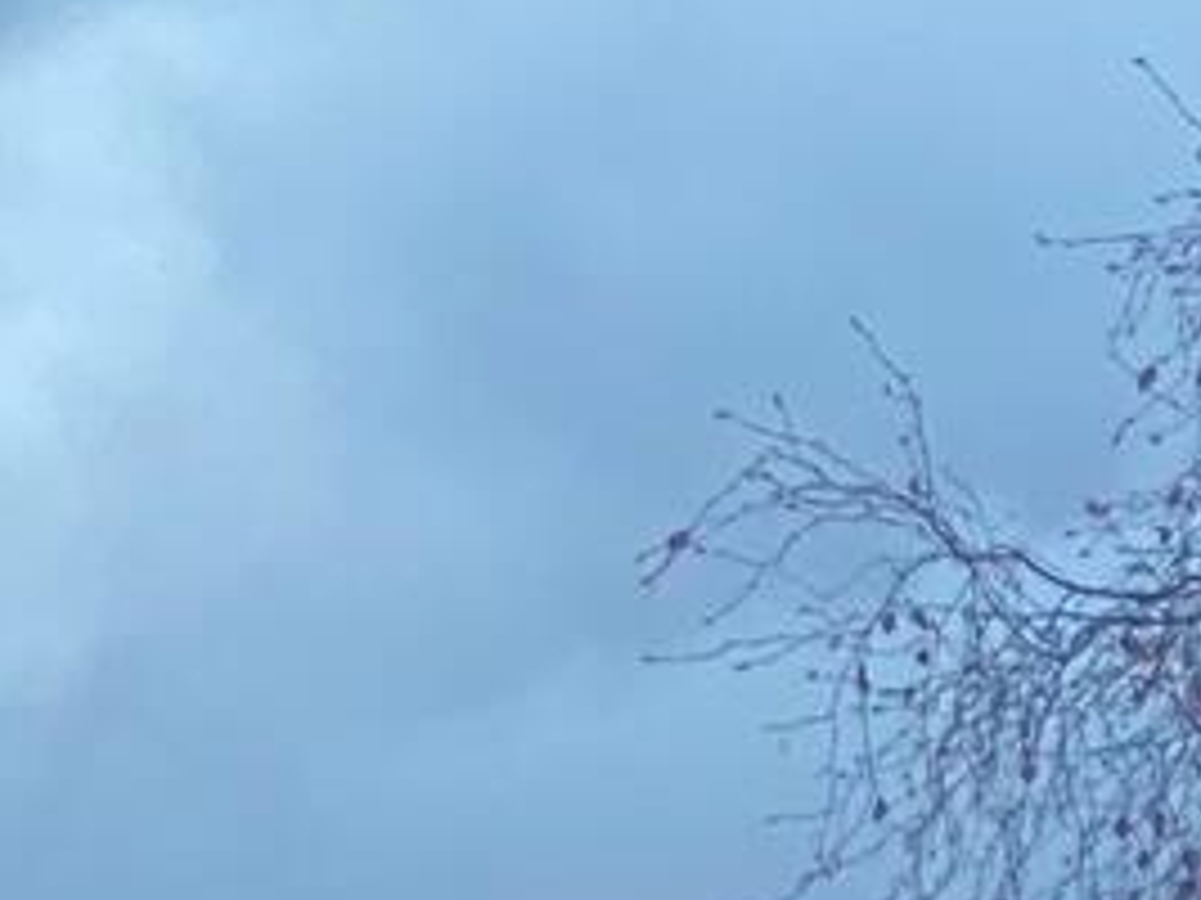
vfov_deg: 3.7
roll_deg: -0.4
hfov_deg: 4.9
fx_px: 13629
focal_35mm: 393
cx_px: -1669
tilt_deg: -1.1
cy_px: 2416
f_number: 2
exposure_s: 1/77
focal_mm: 6
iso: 160
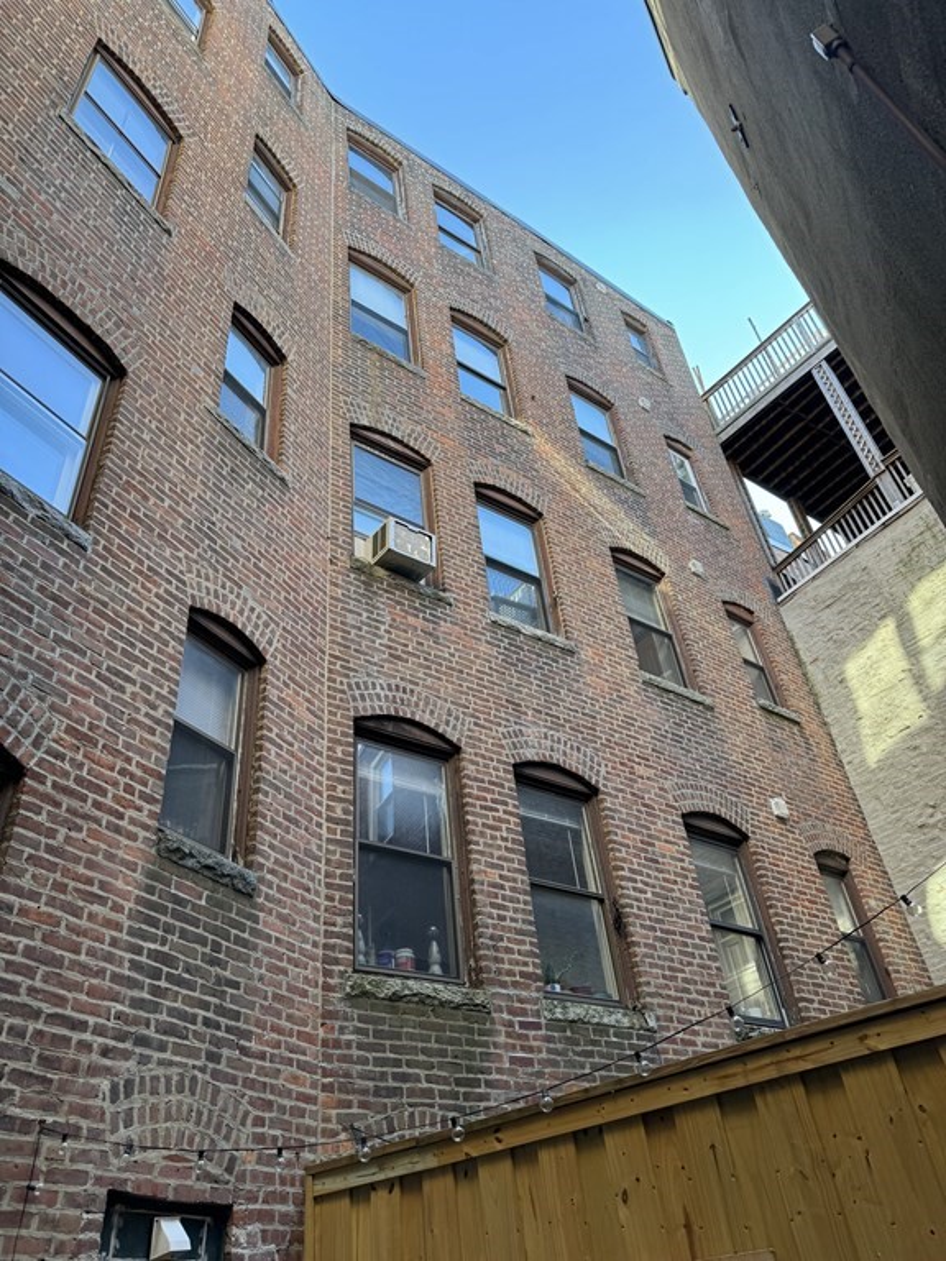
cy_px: 630
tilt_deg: +36.4
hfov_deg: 56.8
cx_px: 473
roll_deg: +5.0
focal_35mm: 24
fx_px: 875
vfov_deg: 71.6
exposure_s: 1/147
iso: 64
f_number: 1.78
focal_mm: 6.86
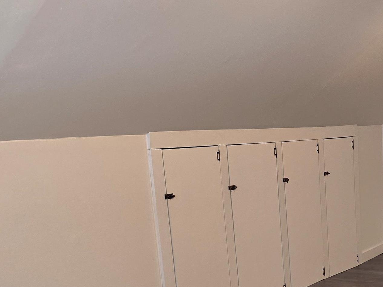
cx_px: 349
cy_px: 320
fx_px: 619
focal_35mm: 56
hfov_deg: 32.5
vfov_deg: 24.3
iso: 160
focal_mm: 6.3
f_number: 1.7
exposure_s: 1/120
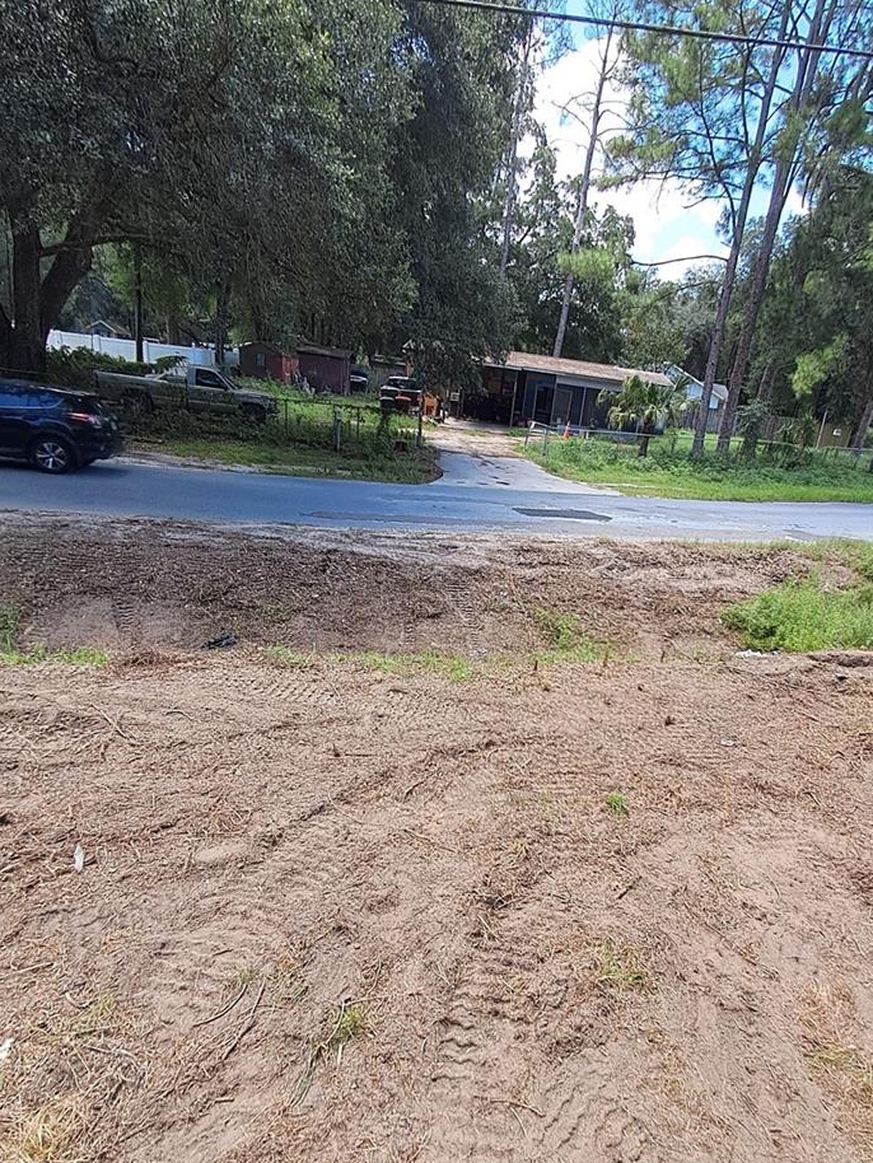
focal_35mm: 21
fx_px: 706
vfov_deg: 78.6
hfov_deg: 63.1
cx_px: 509
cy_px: 659
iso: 40
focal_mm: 1.64
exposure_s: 1/456
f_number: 2.2
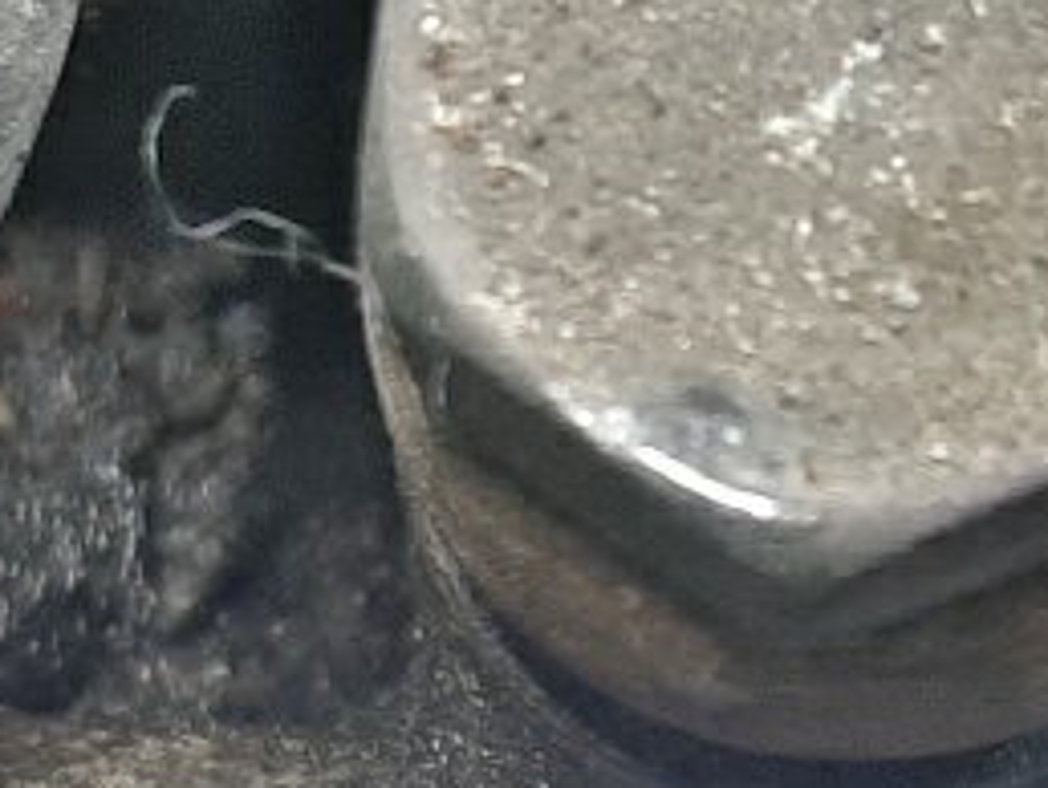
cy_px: 1015
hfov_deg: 13.6
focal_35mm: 145
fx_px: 4394
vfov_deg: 10.0
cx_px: 524
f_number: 1.7
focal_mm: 3.93
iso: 172
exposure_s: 1/33
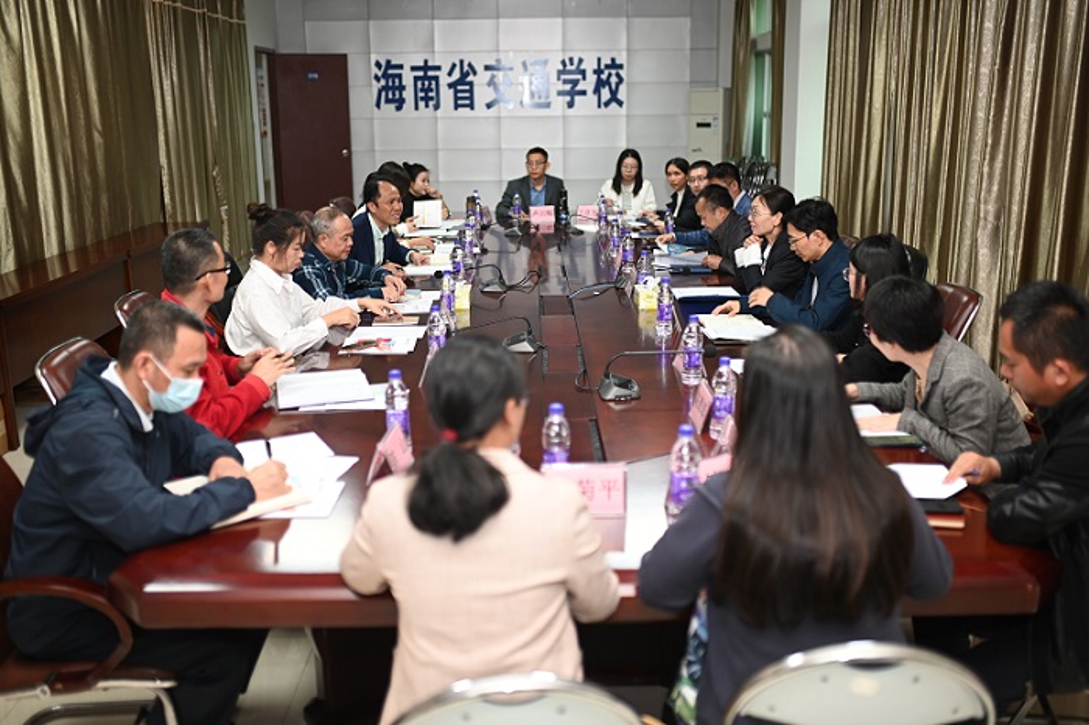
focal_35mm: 35
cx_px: 544
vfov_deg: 37.8
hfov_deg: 54.5
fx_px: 1058
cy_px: 362
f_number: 1.4
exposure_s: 1/100
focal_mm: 35
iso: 140
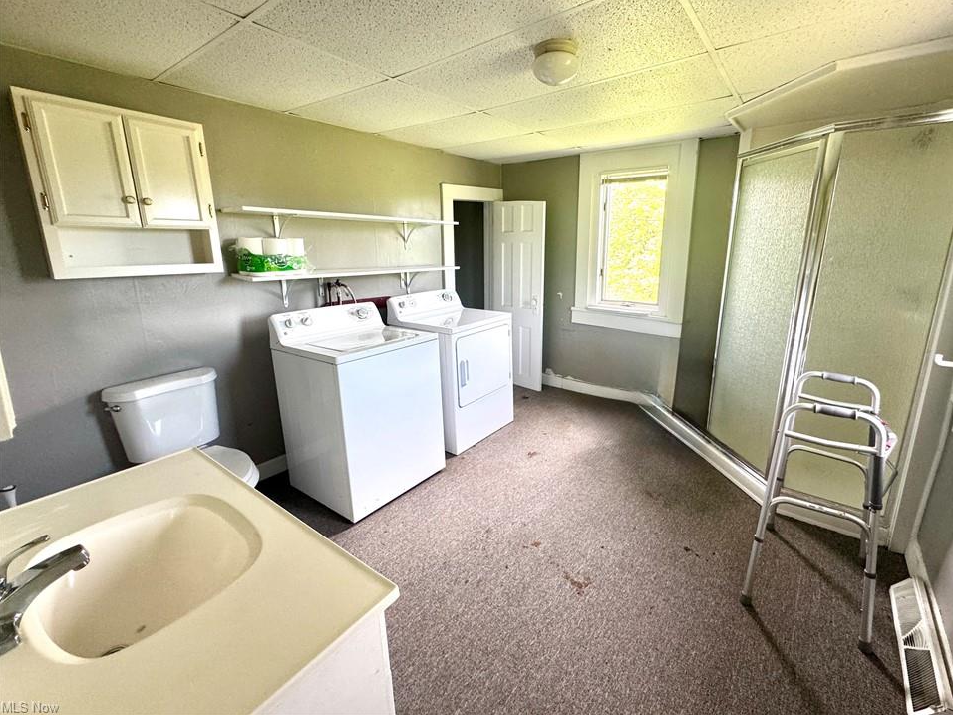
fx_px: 413
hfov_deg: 98.0
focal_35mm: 15
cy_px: 333
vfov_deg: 81.6
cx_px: 508
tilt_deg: -11.9
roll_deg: -0.8
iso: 250
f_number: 2.2
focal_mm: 2.22
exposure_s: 1/99
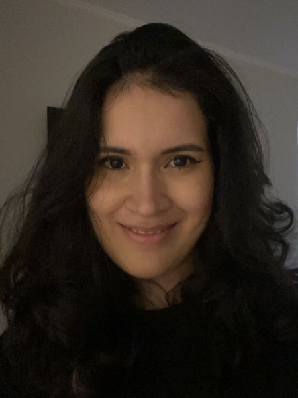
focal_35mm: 30
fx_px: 344
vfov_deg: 60.0
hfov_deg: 46.8
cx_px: 149
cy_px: 199
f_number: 2.2
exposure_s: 1/15
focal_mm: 2.71
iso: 1600
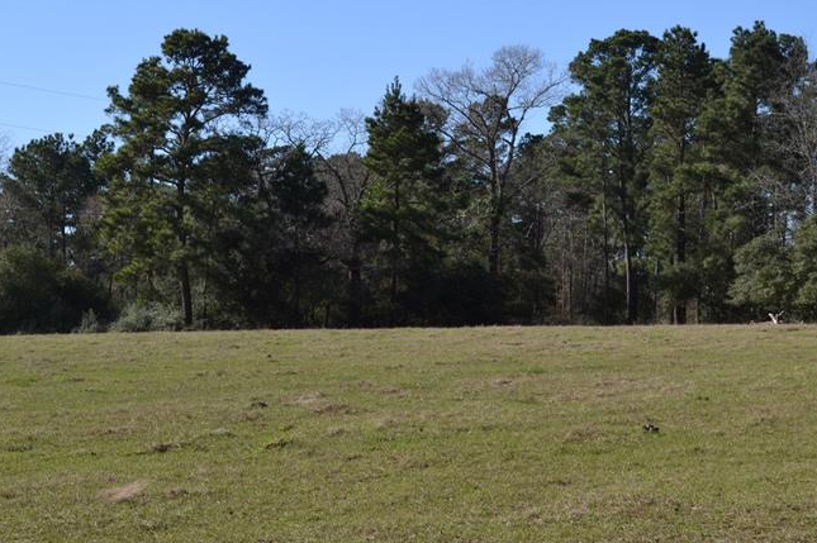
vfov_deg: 16.8
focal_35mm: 81
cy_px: 165
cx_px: 421
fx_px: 1837
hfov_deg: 25.1
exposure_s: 1/200
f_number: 7.1
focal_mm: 34
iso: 100
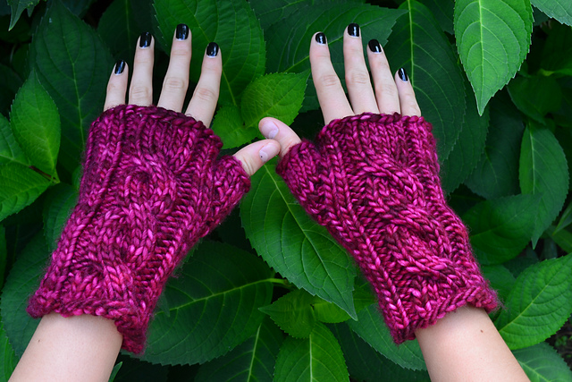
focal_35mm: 48
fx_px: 763
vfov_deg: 28.1
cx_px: 286
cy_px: 191
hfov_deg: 41.1
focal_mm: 32
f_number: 8
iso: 400
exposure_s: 1/80
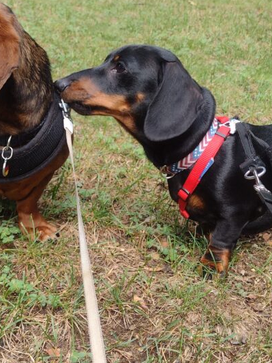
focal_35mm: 52
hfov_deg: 27.9
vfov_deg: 36.7
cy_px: 211
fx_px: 545
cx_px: 95
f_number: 1.7
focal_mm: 4.71
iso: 100
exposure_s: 1/230
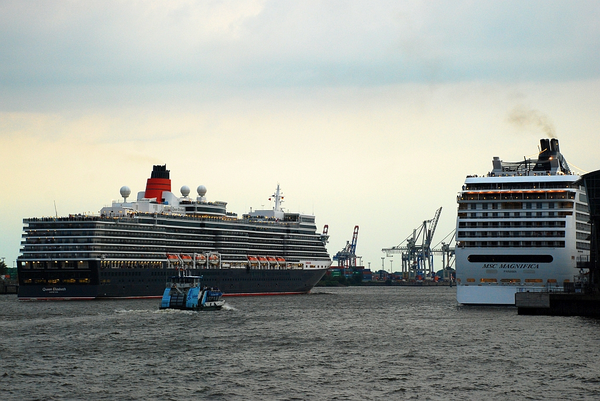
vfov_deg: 14.7
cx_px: 300
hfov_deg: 21.9
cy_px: 200
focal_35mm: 93
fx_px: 1552
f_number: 5.3
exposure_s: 1/125
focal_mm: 62
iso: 360
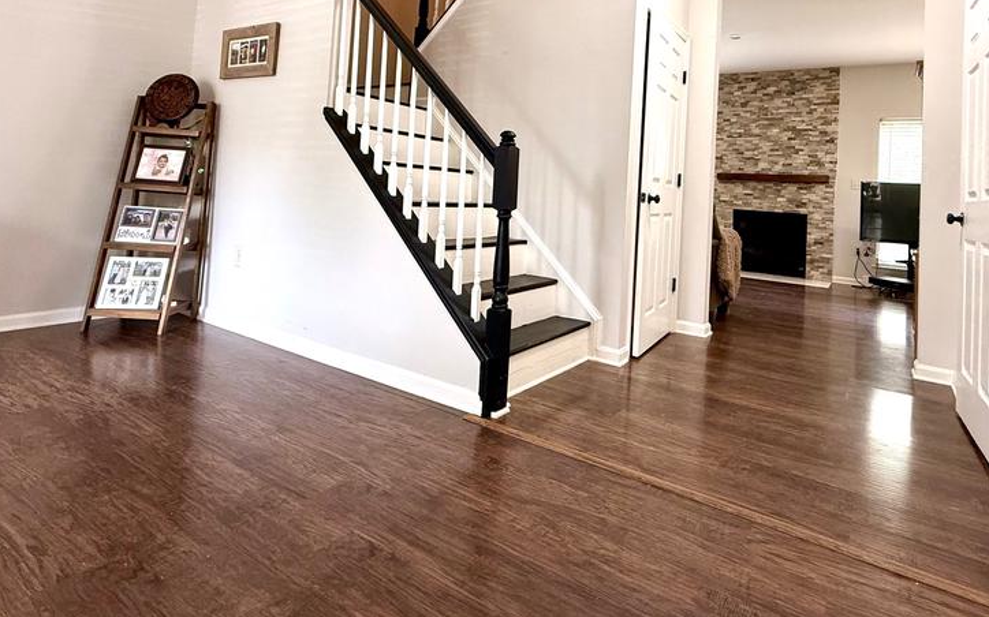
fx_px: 566
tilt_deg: +2.5
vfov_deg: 54.8
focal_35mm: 21
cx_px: 533
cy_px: 162
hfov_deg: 82.2
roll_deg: -3.6
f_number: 2.2
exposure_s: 1/99
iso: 320
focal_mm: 2.22
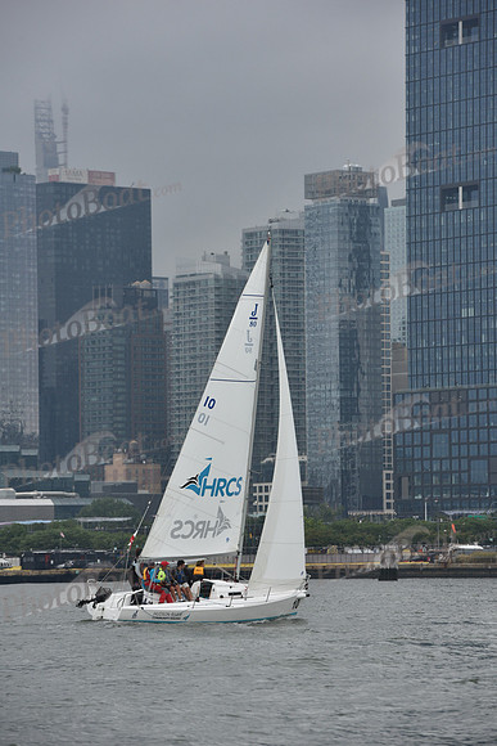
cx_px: 248
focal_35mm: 180
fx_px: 3725
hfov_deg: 7.6
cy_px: 373
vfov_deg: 11.4
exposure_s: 1/800
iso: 400
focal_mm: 180
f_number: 8
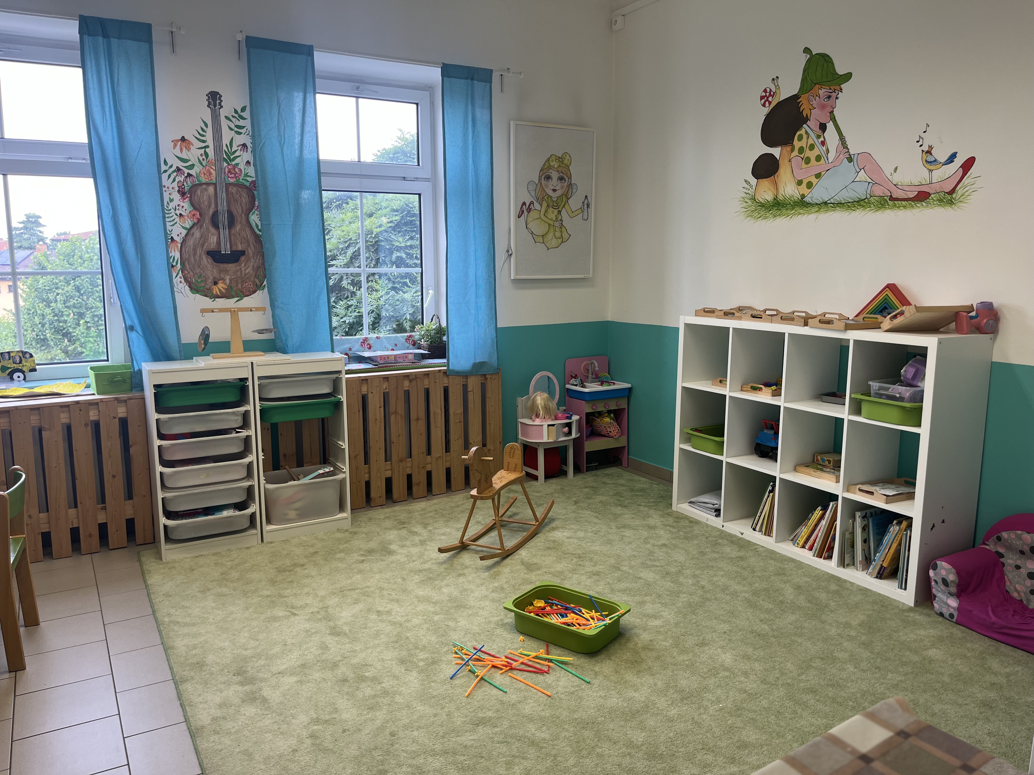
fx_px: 777
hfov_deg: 67.3
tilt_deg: -9.0
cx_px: 517
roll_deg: +0.9
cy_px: 388
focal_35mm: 26
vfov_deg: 53.1
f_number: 1.6
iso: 40
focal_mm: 5.1
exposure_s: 1/100
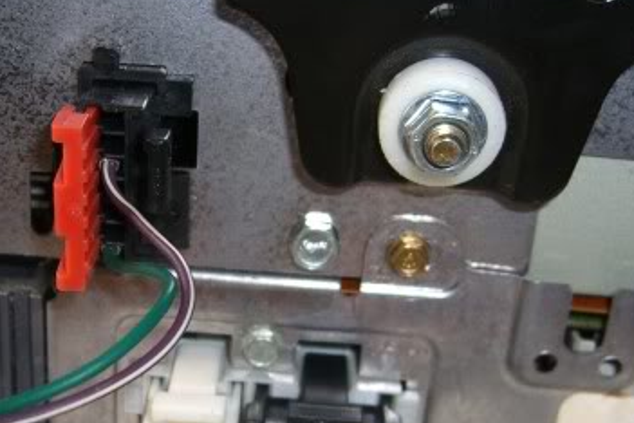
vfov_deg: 18.6
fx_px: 1268
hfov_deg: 27.9
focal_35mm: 72
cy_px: 385
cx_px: 226
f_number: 2.8
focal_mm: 7.9
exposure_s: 1/60
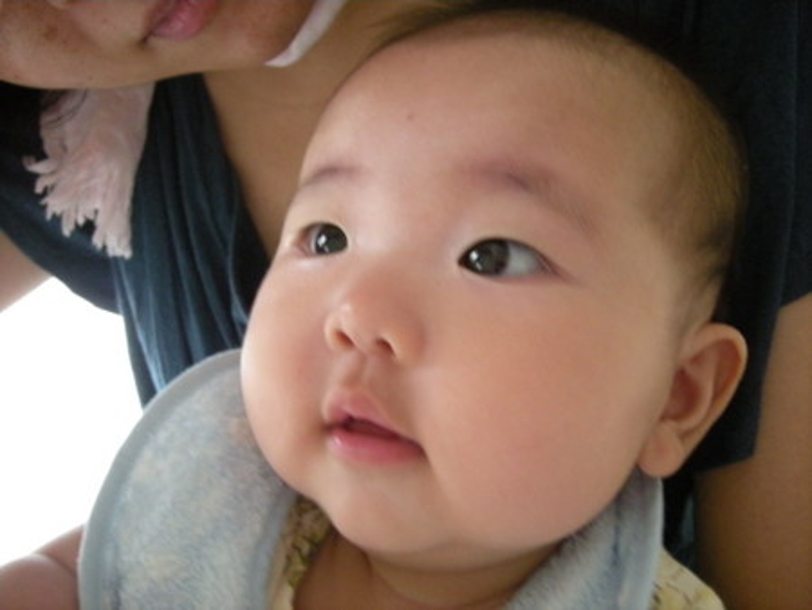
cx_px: 406
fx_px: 821
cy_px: 305
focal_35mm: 35
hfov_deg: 52.6
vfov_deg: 40.7
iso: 400
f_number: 2.8
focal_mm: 5.7
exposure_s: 1/21.5
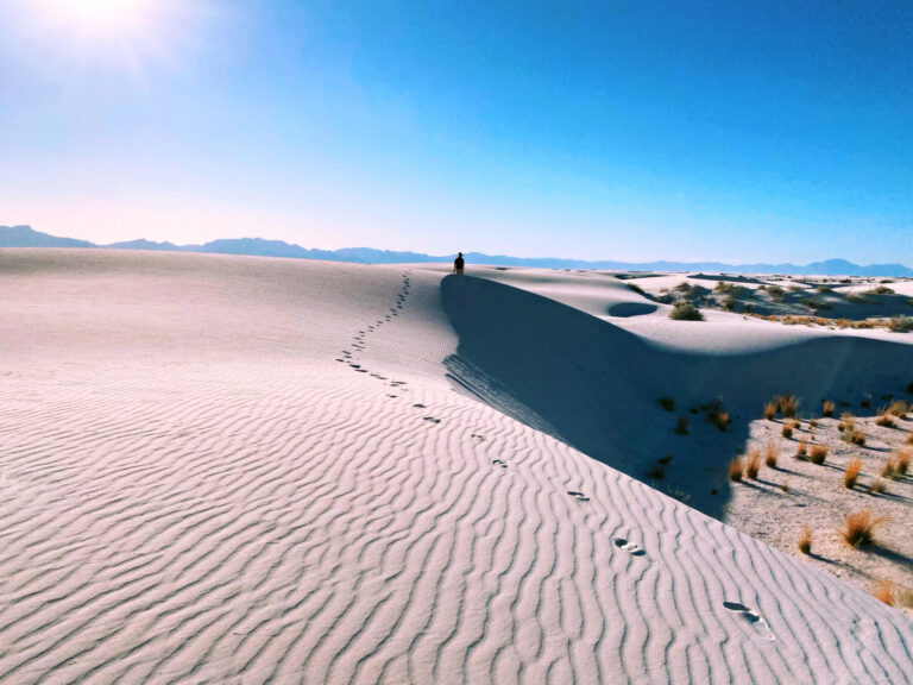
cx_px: 456
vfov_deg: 53.1
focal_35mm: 26
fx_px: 686
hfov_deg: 67.3
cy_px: 342
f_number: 1.8
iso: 32
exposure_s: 1/9615
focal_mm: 4.25
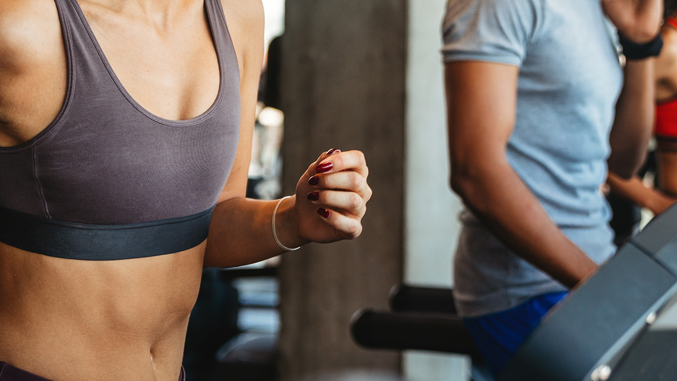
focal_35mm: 86
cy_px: 45
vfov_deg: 13.9
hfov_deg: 24.7
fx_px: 1544
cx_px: 404
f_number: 2.8
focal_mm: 48
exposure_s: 1/640
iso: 640
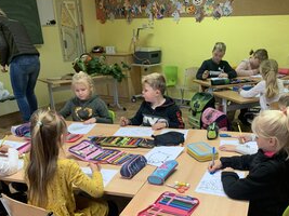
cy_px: 153
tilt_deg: -21.4
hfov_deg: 47.7
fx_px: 325
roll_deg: +1.1
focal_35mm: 39
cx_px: 166
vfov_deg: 36.2
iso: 100
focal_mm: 4.25
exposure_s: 1/50
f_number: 1.8
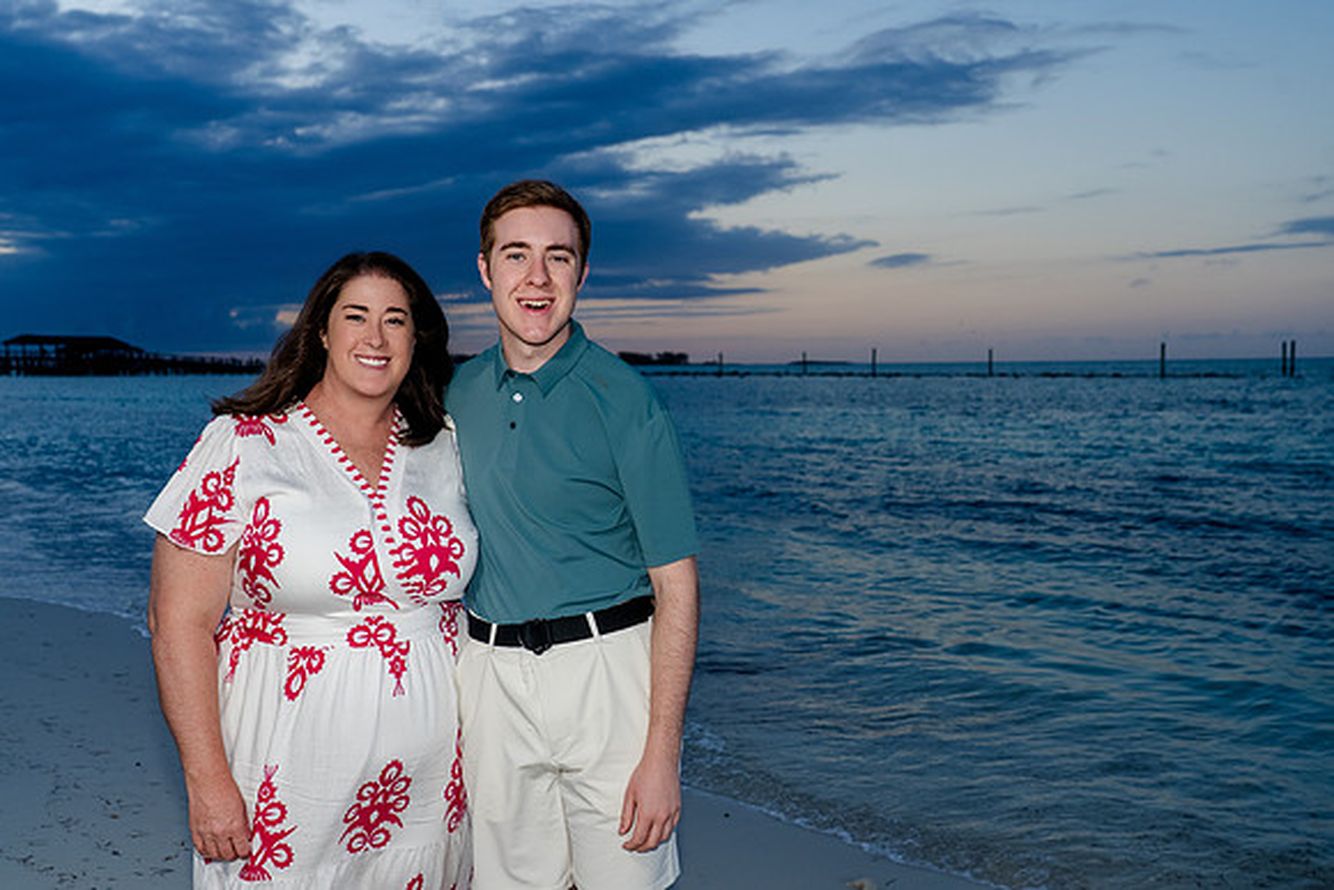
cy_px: 445
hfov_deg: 54.4
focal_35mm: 35
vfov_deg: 37.9
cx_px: 667
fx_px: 1297
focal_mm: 35
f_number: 5.6
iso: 400
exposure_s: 1/160
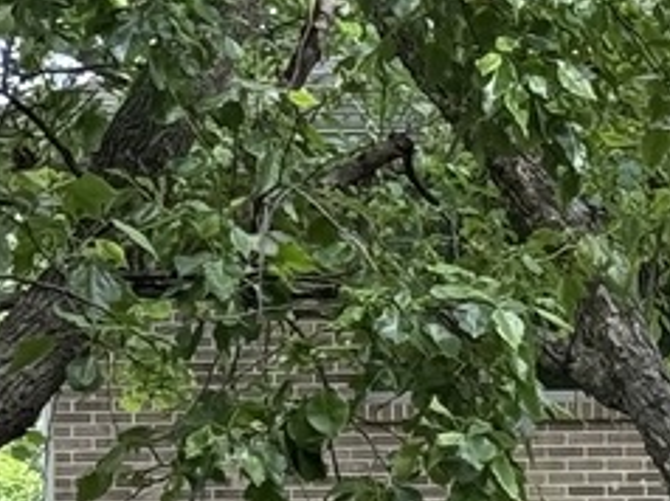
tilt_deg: +1.4
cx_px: 1196
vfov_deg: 5.1
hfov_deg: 6.7
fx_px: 5627
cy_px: 625
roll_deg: +1.3
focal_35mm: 291
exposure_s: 1/681
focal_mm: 6.76
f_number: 1.78
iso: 100
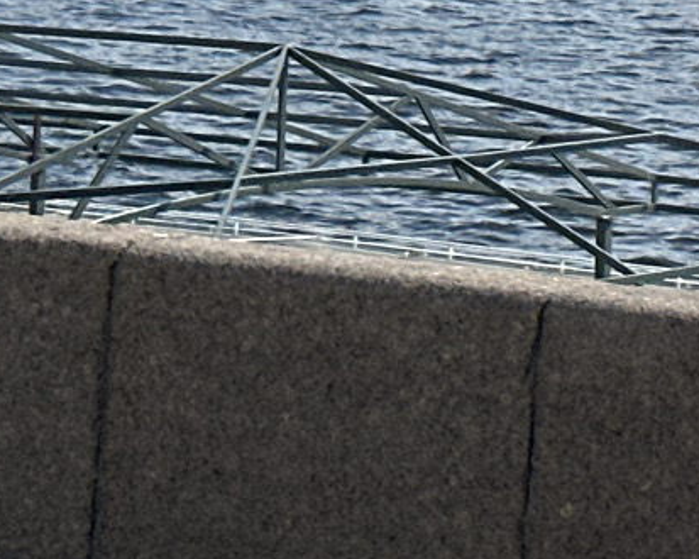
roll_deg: +0.7
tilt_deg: +0.4
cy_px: -481
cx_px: 939
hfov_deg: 8.4
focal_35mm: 227
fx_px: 4694
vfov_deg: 6.6
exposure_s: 1/3731
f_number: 1.78
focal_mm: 6.86
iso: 64
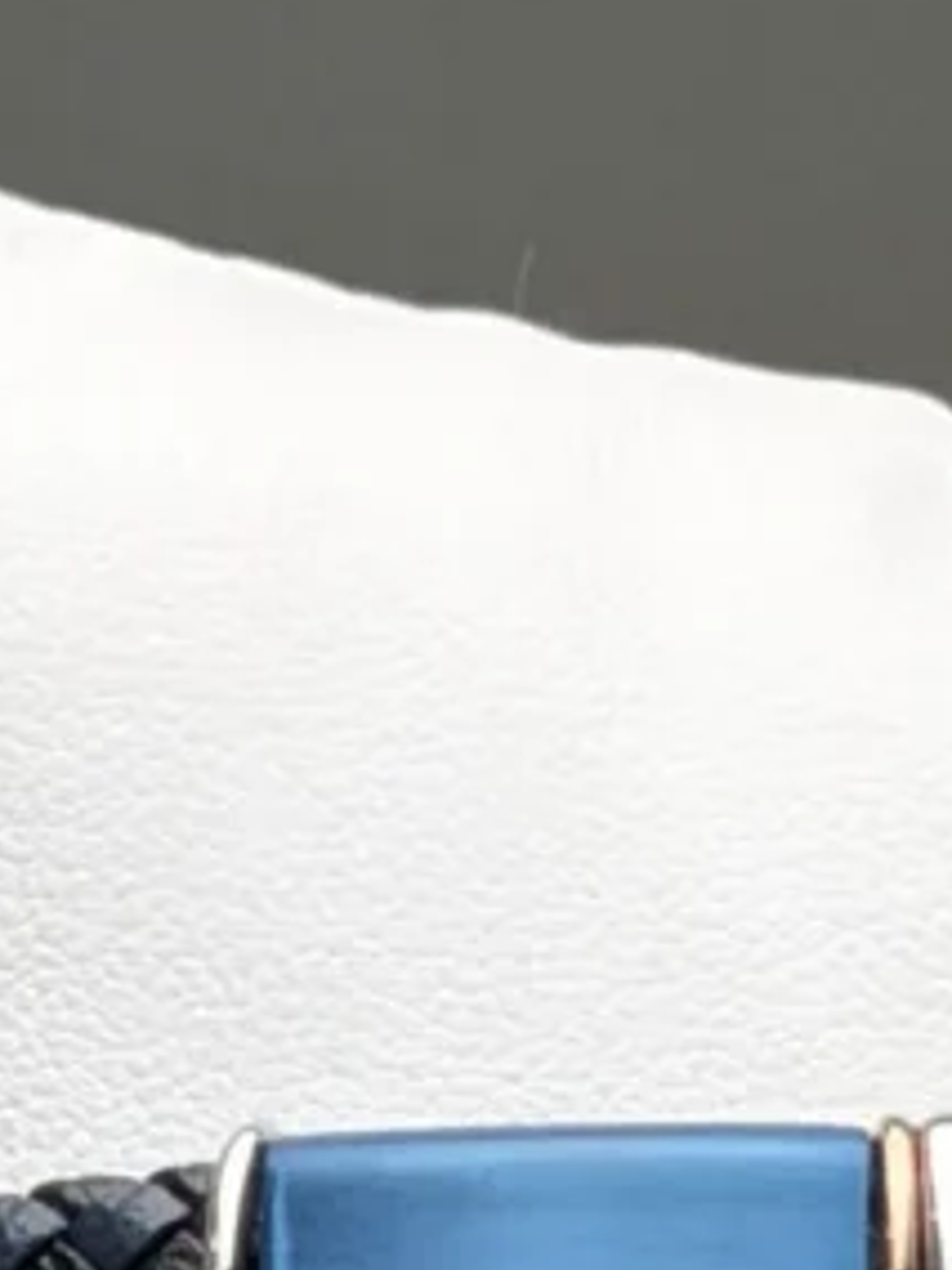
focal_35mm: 180
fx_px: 6600
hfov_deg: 8.2
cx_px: 836
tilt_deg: -73.0
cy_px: 1458
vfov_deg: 10.8
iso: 64
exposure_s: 1/561
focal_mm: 6.76
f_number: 1.78
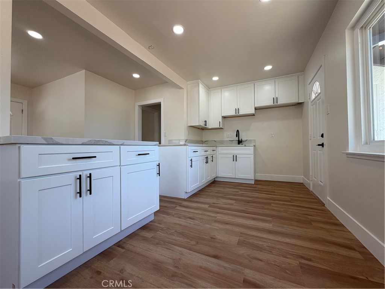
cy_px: 144
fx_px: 156
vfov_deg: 85.7
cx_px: 192
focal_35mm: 14
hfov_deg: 102.1
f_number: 2.2
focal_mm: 2.22
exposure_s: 1/121
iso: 50
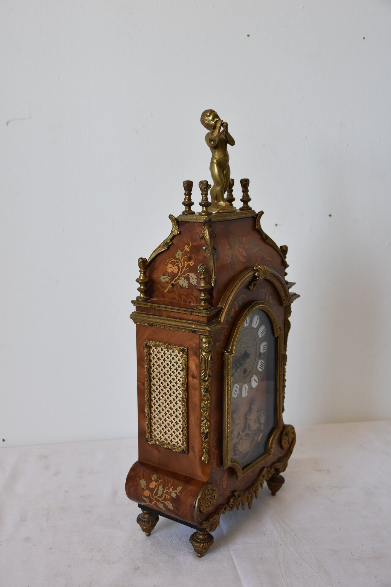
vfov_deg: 47.9
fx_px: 660
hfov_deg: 33.0
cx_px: 196
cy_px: 294
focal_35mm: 40
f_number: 5
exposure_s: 1/100
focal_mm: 27
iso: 800
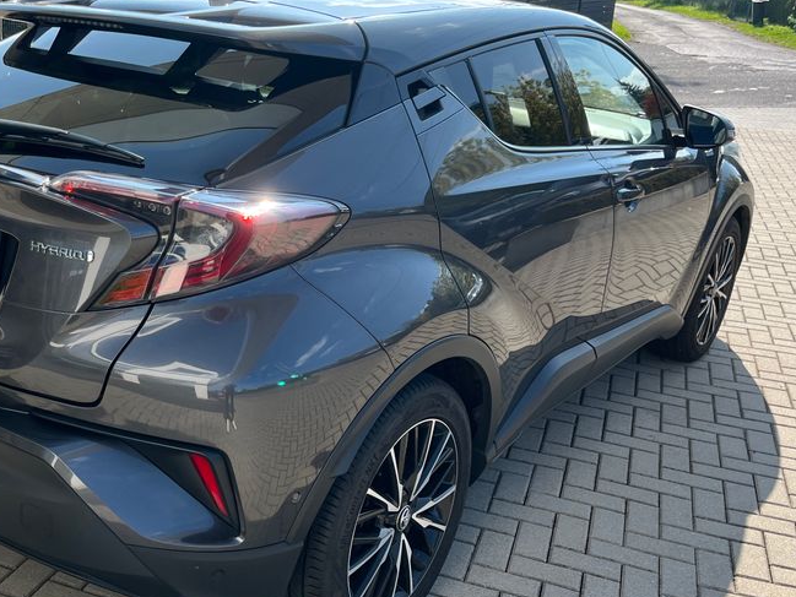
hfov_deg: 45.0
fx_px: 943
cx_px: 258
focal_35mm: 41
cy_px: 300
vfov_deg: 35.1
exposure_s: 1/1266
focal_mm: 5.1
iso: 50
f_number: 1.6
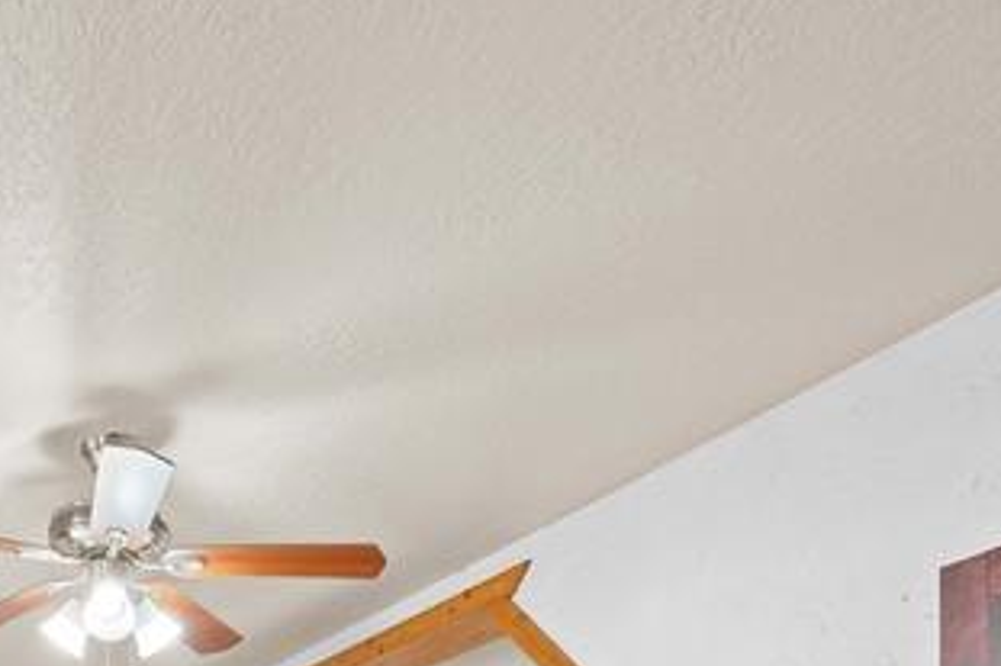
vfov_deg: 22.6
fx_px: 1278
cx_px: 227
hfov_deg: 41.3
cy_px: 1054
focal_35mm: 46
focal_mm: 14
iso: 640
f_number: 14
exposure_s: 1/3
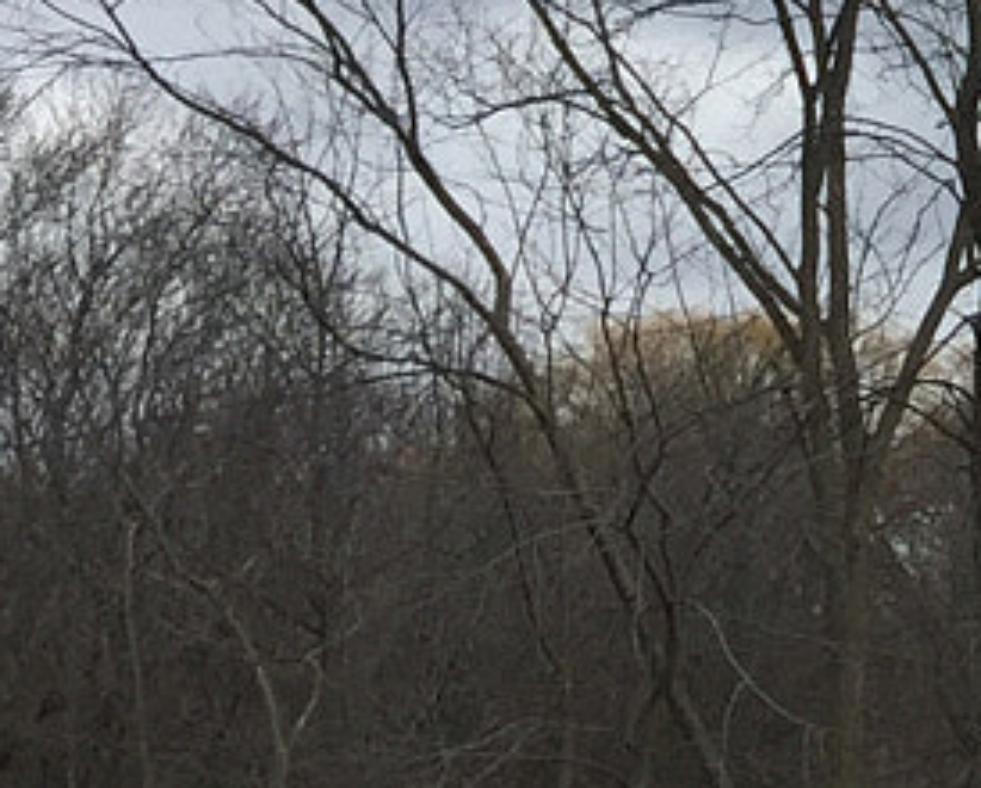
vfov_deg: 9.4
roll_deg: +0.7
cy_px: 122
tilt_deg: +11.0
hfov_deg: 9.7
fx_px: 4797
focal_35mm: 165
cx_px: 2649
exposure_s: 1/1883
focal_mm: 4.15
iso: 32
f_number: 2.2
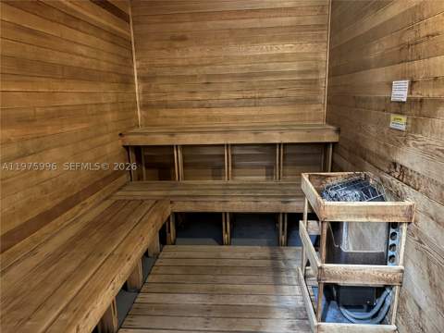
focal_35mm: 24
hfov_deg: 71.6
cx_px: 222
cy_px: 166
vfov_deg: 56.8
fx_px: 308
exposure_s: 1/15
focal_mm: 6.76
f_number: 1.78
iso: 1000
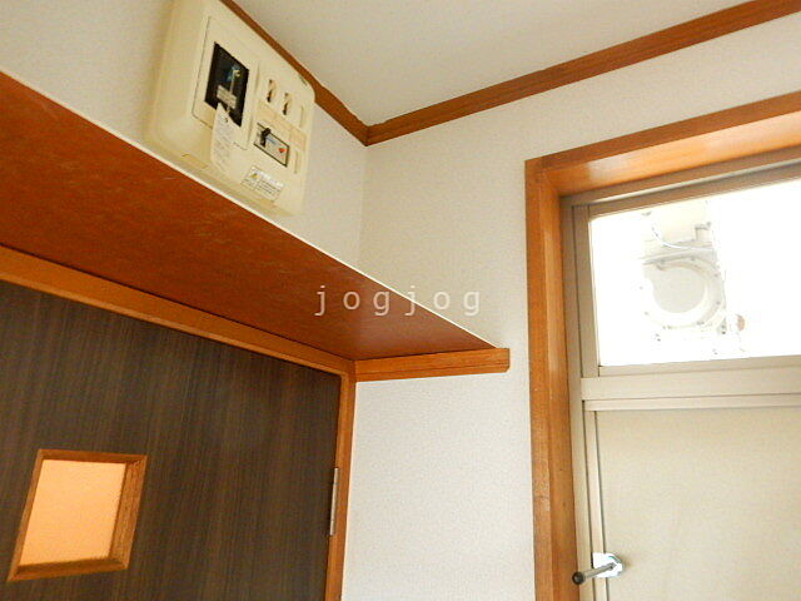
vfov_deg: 56.8
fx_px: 555
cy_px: 300
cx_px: 400
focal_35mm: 24
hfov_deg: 71.6
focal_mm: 4.3
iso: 720
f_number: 2.8
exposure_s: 1/8
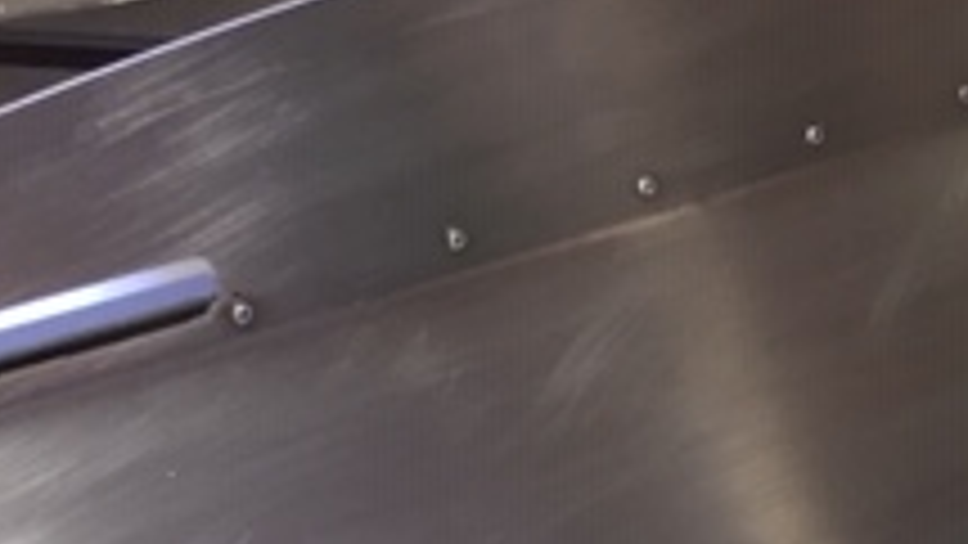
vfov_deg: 12.4
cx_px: 1117
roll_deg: -5.7
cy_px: 769
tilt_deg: -36.9
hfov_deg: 21.3
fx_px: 2413
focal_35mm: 94
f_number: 2.2
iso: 50
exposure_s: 1/30
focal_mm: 4.15
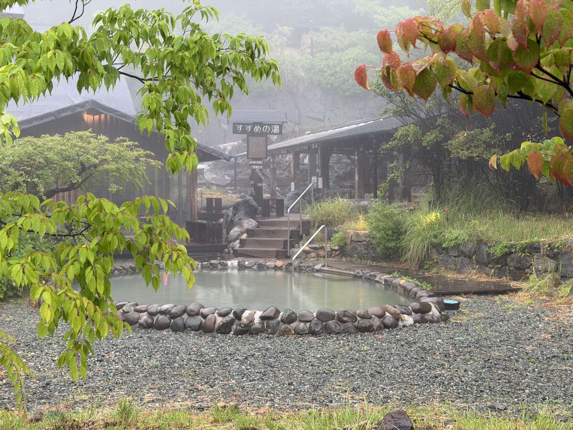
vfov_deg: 30.3
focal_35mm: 48
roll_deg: +0.4
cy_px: 215
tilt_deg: -2.4
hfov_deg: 39.7
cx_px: 286
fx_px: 795
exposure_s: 1/60
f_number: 1.78
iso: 100
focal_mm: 6.76
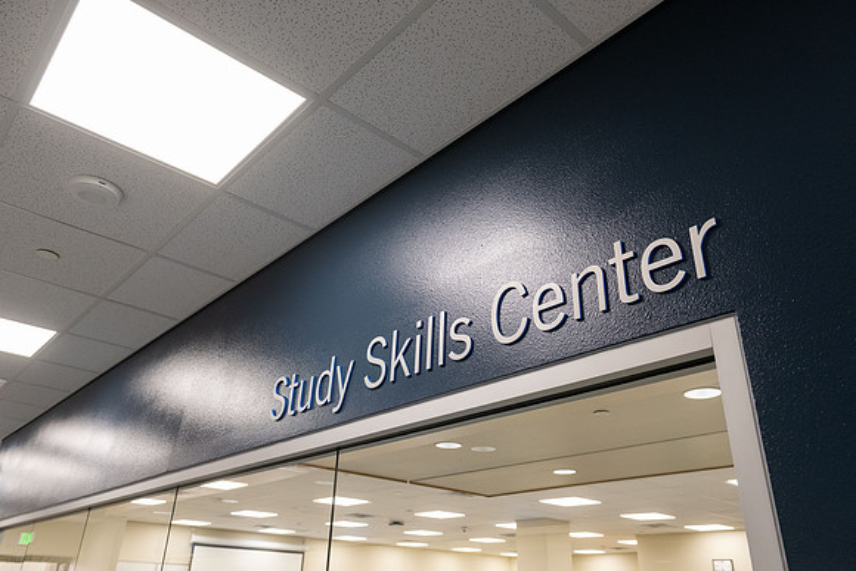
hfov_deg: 67.4
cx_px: 428
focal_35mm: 27
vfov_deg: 48.0
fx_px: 642
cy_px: 286
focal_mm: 27
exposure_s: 1/160
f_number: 5
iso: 1600
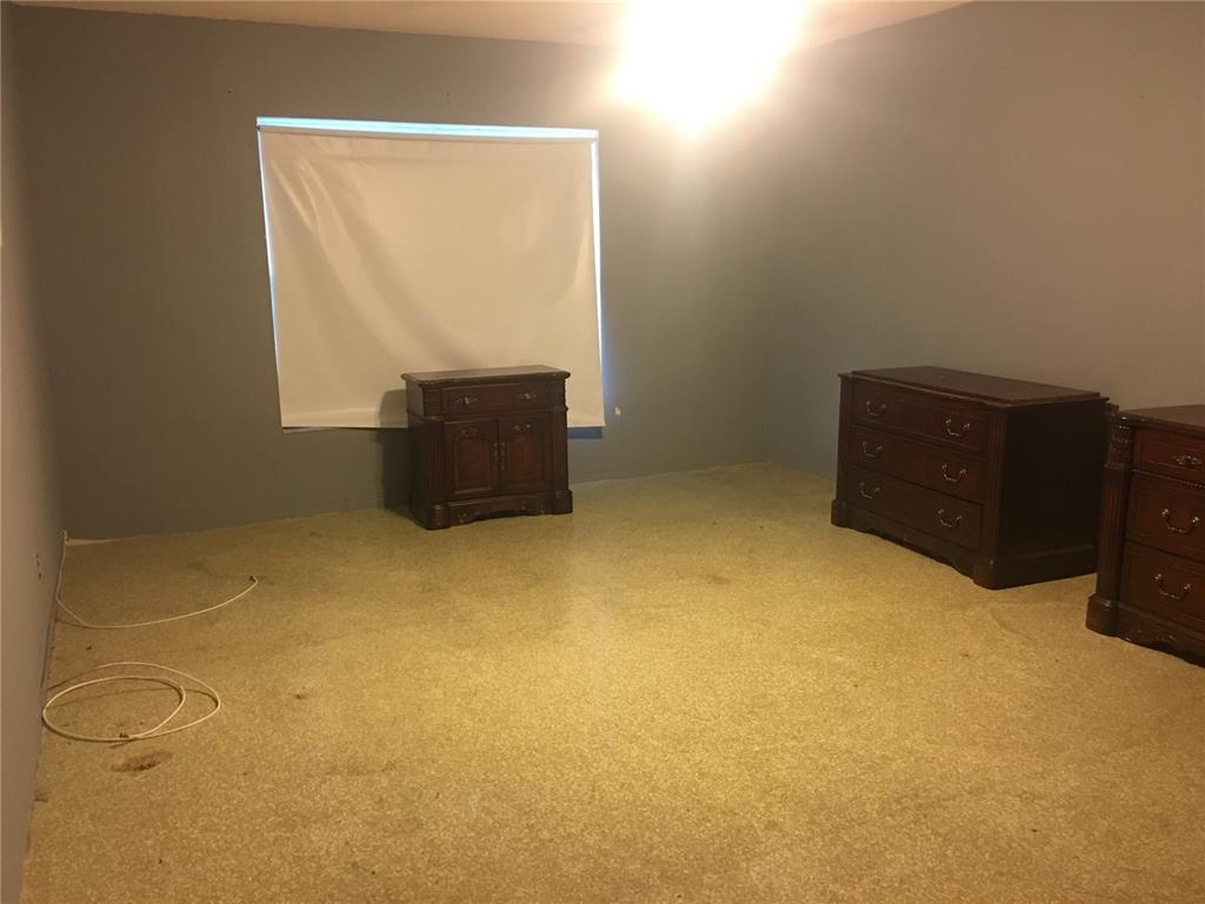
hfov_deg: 61.7
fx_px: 1010
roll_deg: +0.9
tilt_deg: -10.2
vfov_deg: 48.2
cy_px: 452
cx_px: 602
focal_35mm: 29
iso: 80
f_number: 2.2
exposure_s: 1/8
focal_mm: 4.15
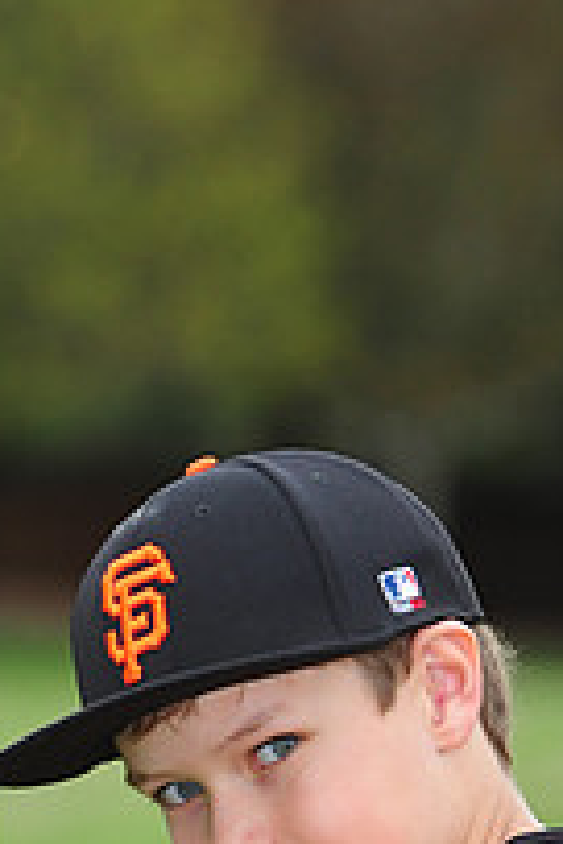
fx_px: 10321
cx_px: 190
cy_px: 989
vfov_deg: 4.7
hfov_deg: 3.1
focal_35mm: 440
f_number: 5
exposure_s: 1/500
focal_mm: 155
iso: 400
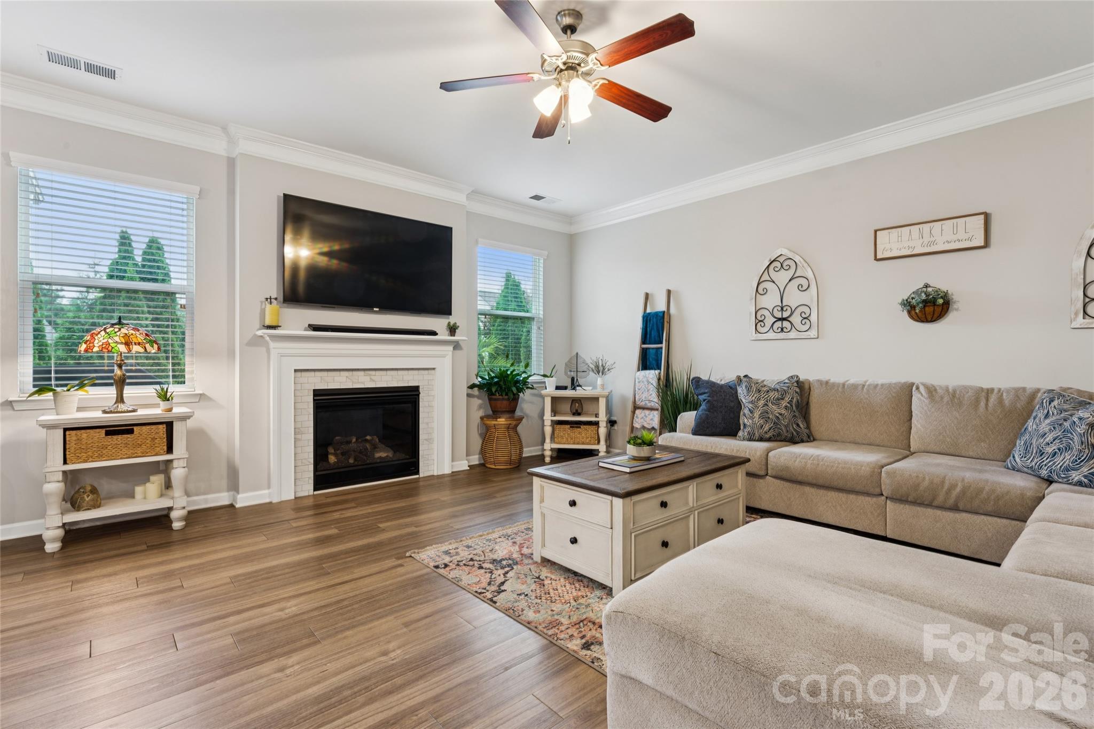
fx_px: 504
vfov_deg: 71.7
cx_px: 547
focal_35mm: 17
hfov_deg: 94.6
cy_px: 364
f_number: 13
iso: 100
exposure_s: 1.3
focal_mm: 16.6
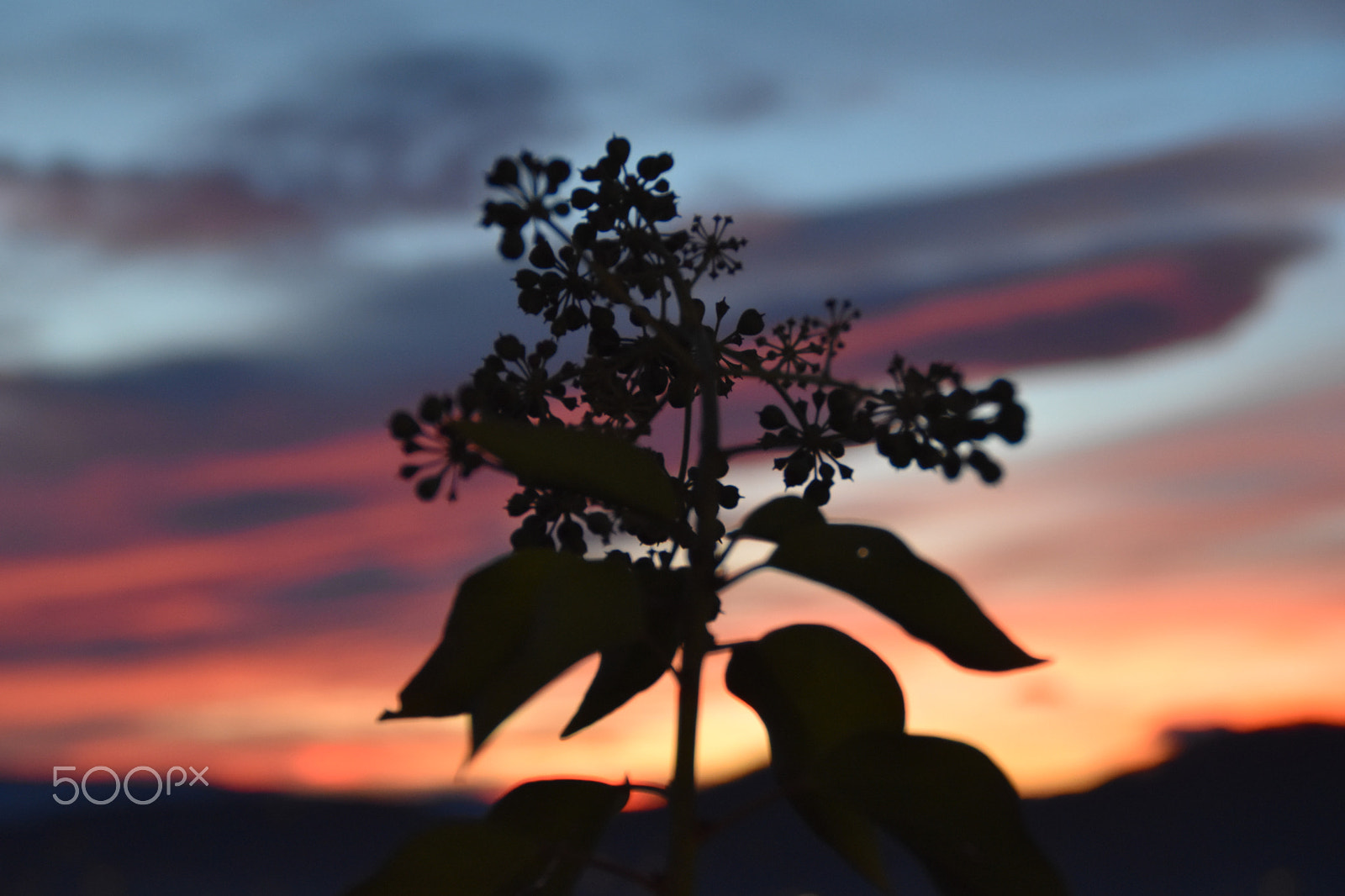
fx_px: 3362
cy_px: 448
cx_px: 672
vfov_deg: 15.2
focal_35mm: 90
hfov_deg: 22.6
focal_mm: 60
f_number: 5
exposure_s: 1/30
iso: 1600
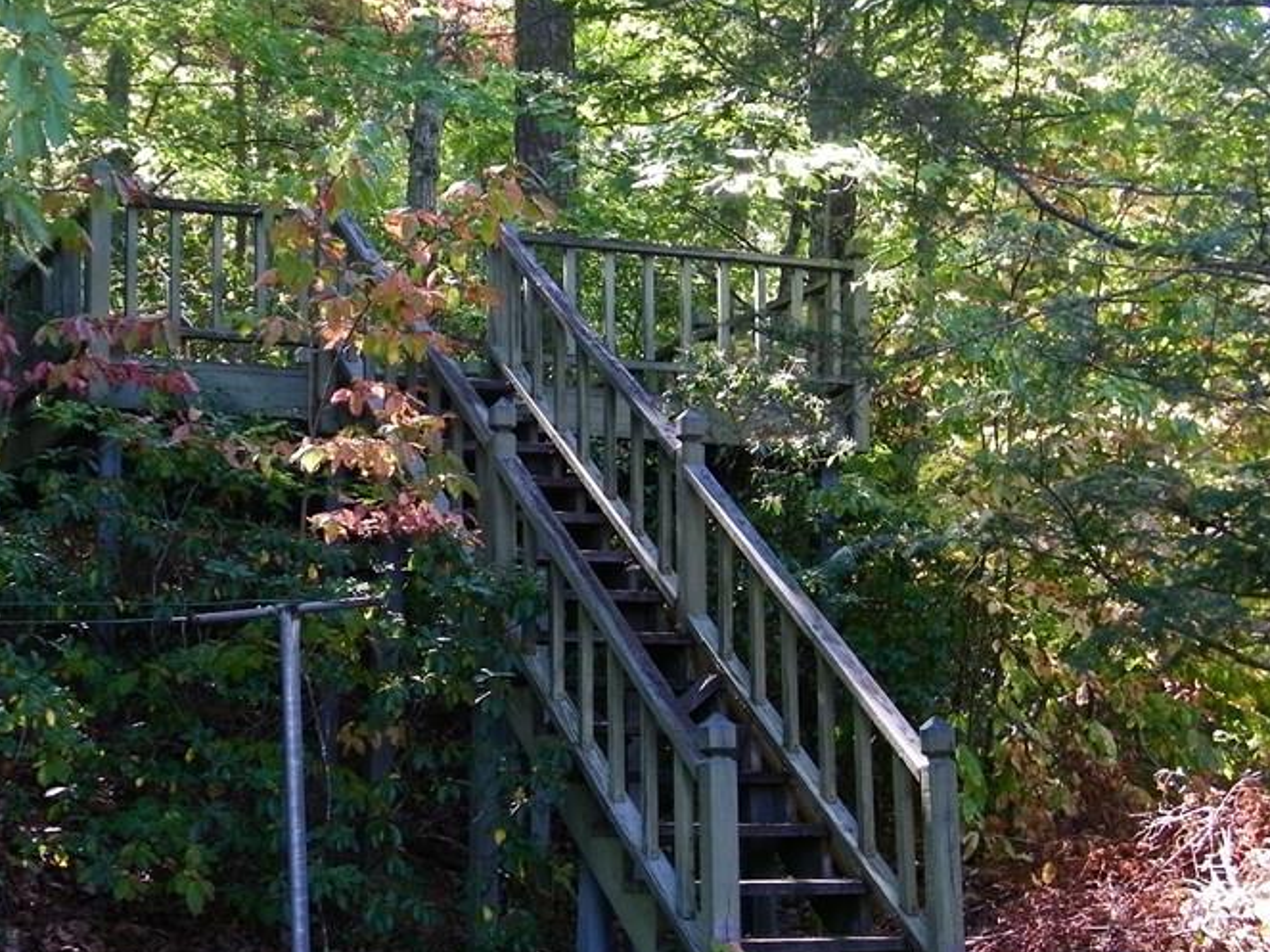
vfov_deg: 21.6
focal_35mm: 68
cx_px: 444
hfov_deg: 28.4
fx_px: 2494
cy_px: 515
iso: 125
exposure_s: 1/50
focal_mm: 7.9
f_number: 3.9
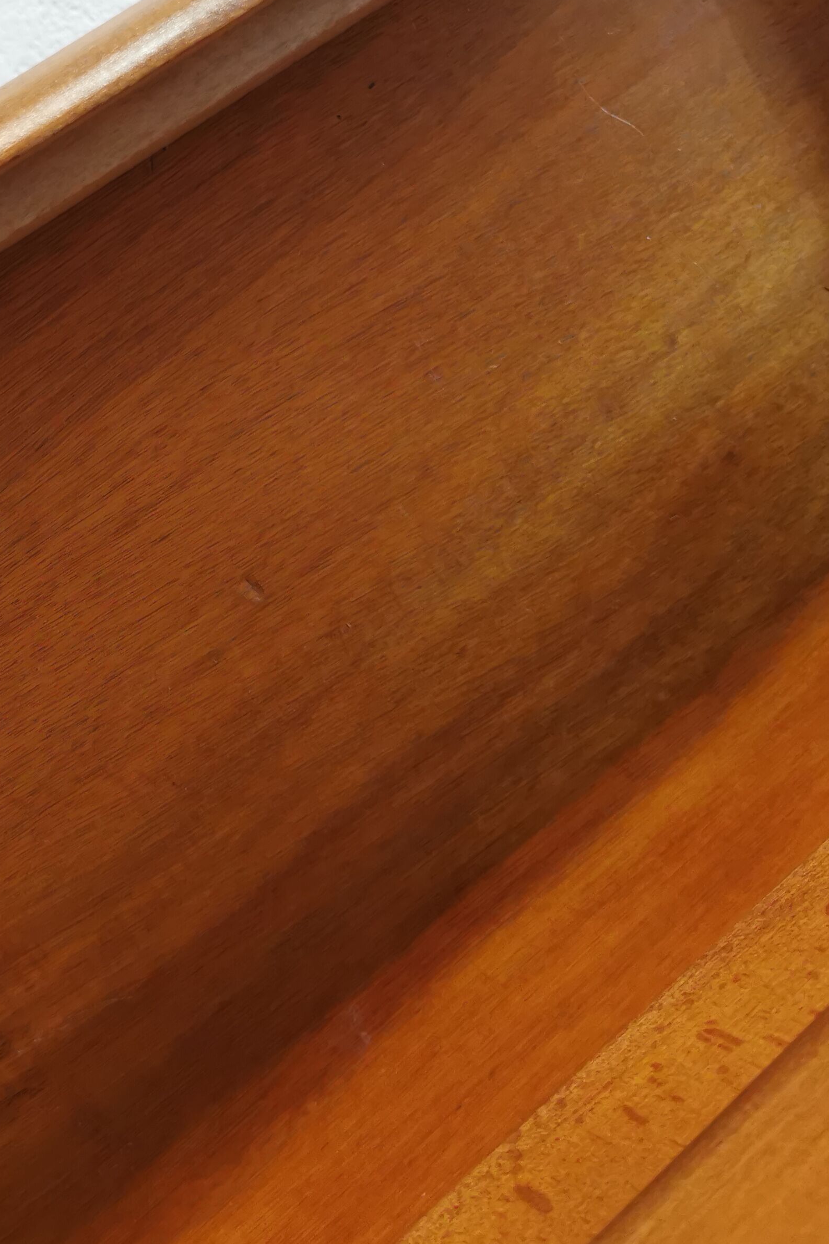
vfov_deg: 45.4
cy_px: 598
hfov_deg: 29.5
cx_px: 34
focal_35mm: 43
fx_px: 1485
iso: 200
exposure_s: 1/50
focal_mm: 5.58
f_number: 1.8
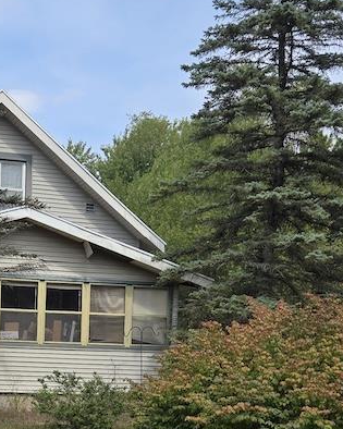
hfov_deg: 20.5
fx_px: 927
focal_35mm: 73
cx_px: 21
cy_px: 420
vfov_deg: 24.9
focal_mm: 5.4
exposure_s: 1/1242
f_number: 1.8
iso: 25
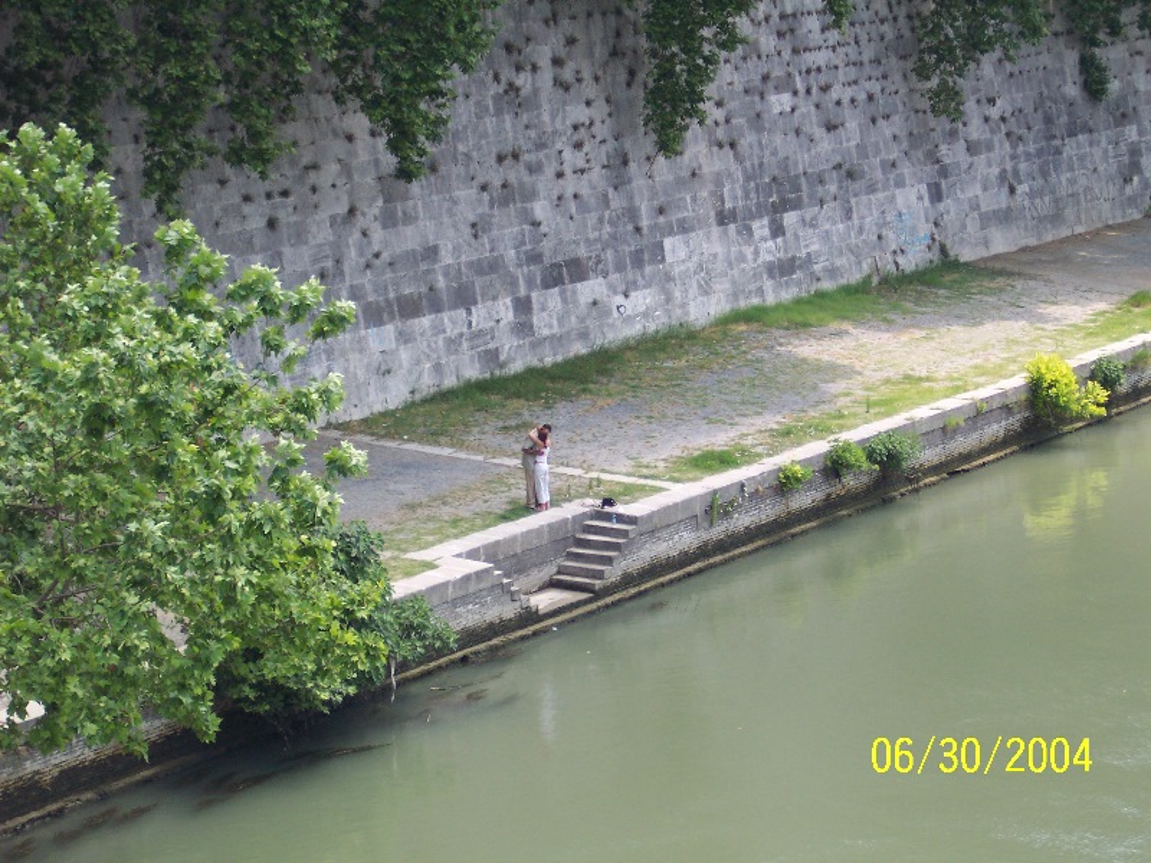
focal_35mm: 114
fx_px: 3791
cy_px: 432
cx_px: 576
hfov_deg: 17.3
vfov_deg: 13.0
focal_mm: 24
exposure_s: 1/250
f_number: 4.8
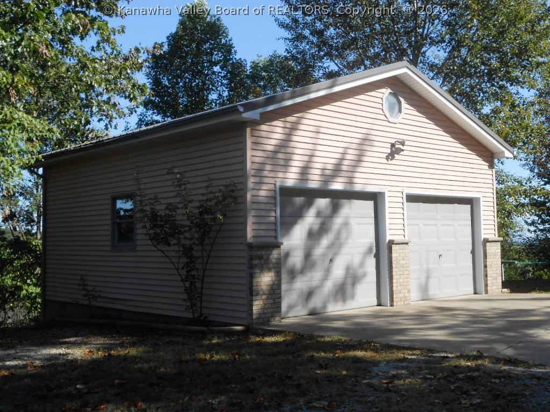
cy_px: 206
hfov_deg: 42.9
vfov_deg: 32.9
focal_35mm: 44
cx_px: 275
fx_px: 699
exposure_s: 1/500
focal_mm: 7.8
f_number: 4.5
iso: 80
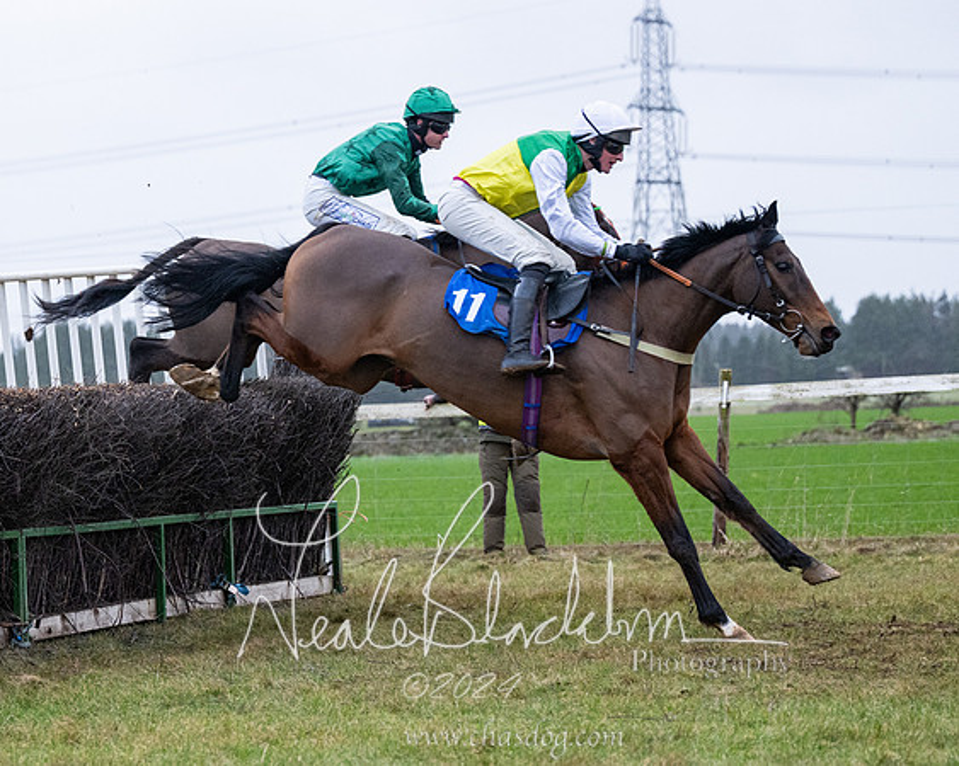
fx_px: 4202
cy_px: 443
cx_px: 168
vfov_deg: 10.4
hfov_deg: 13.0
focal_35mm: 148
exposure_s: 1/1600
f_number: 3.5
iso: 1250
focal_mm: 86
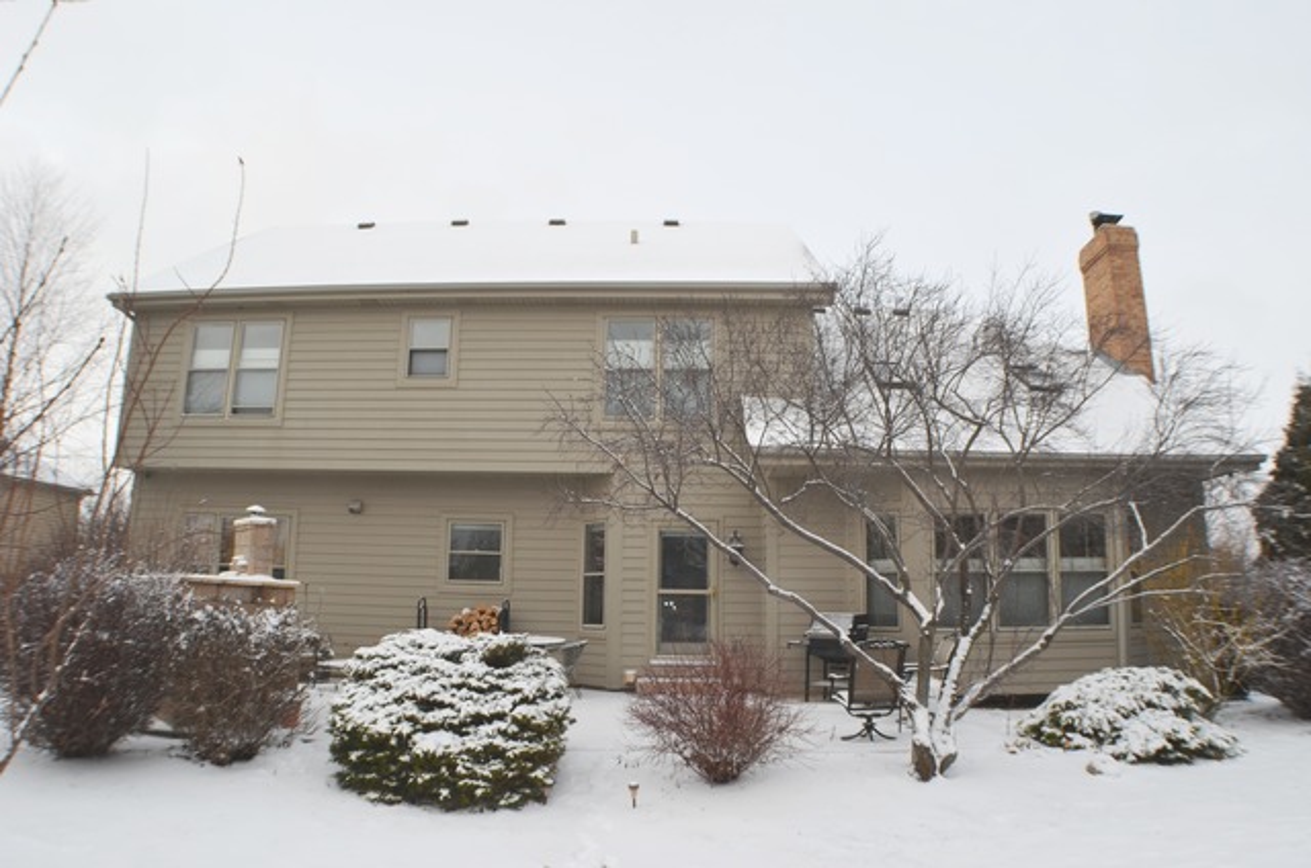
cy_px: 434
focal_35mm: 33
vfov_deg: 39.8
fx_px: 1199
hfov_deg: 57.3
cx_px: 656
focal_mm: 22
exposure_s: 1/200
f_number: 11
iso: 100
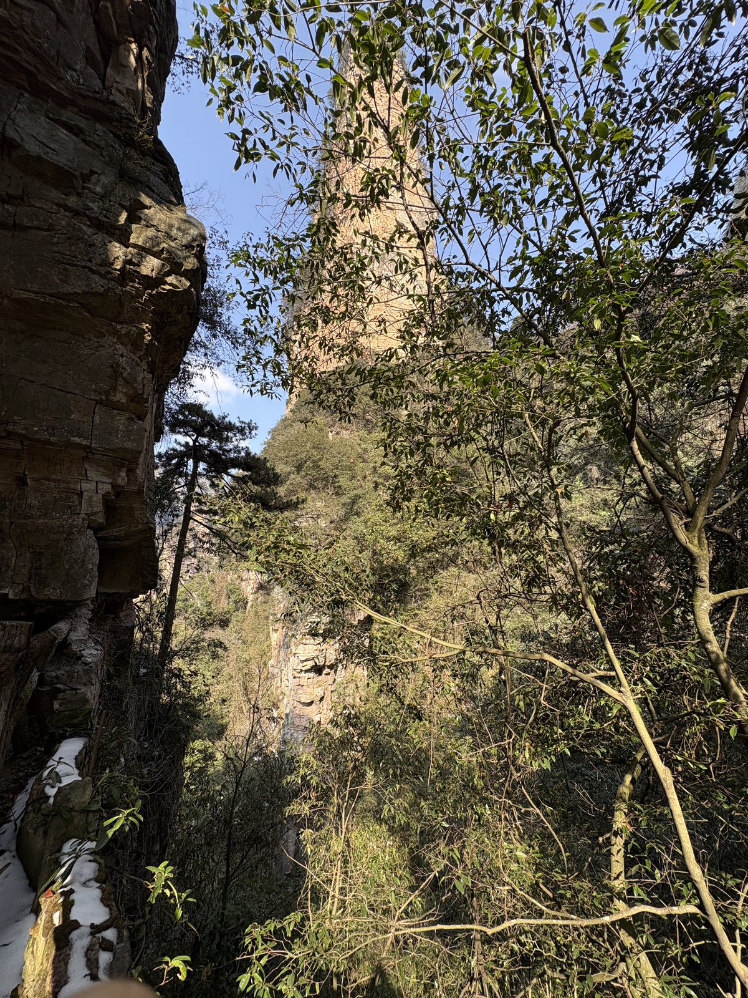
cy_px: 499
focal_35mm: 14
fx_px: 403
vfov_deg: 102.1
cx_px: 374
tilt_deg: +15.1
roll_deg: +0.3
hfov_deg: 85.7
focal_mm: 2.22
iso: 50
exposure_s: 1/456
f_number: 2.2
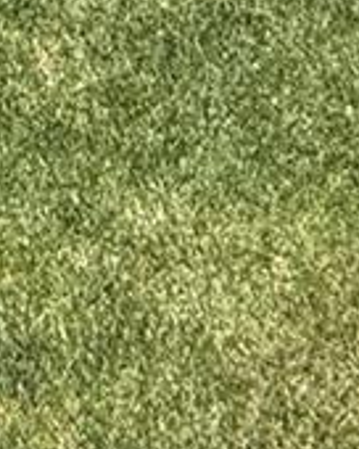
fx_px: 1541
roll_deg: -0.2
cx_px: -866
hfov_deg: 9.1
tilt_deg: +9.2
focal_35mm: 116
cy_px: -940
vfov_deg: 10.6
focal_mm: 2.22
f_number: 2.2
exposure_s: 1/1399
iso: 50
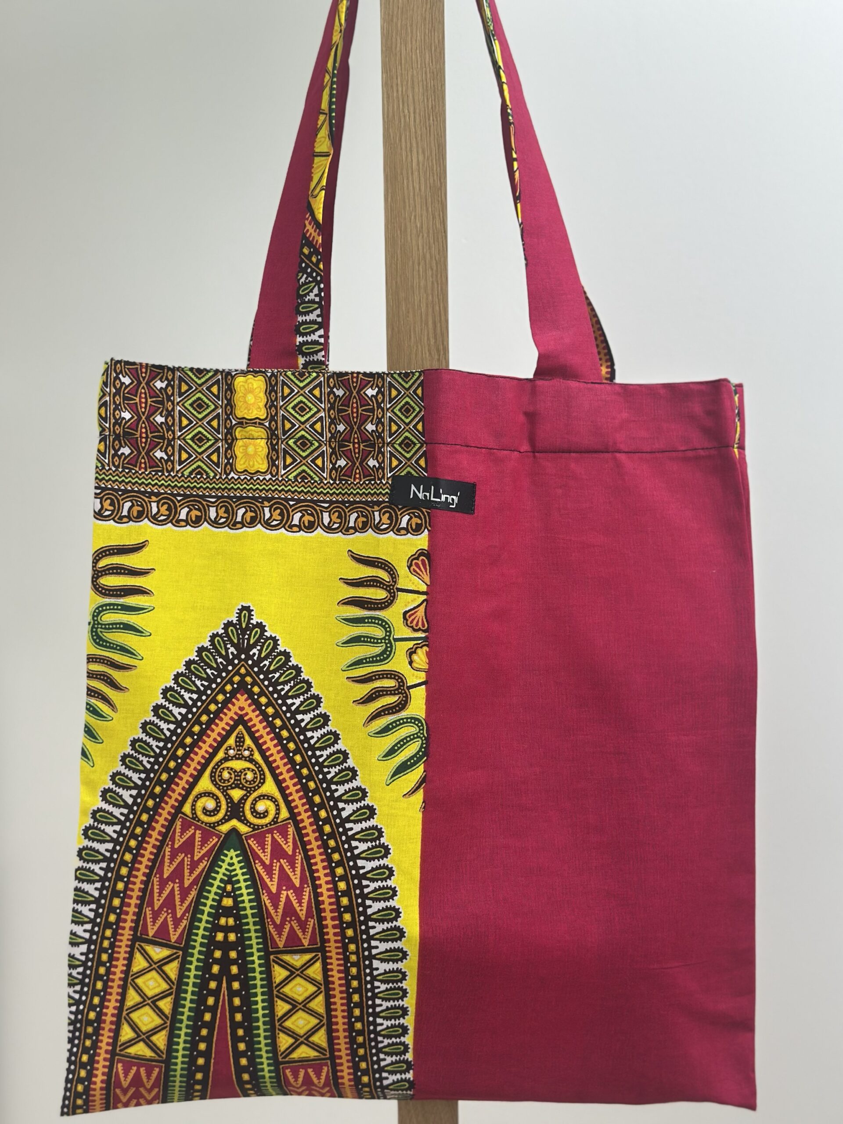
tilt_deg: -3.0
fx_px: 1559
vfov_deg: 39.7
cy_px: 562
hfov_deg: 30.3
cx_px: 422
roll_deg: +0.0
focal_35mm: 48
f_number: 1.78
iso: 64
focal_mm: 6.86
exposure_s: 1/100
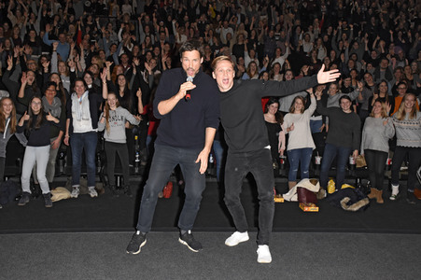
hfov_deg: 49.6
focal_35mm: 39
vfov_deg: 34.2
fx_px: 456
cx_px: 210
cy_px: 140
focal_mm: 26
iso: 1600
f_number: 6.3
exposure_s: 1/125
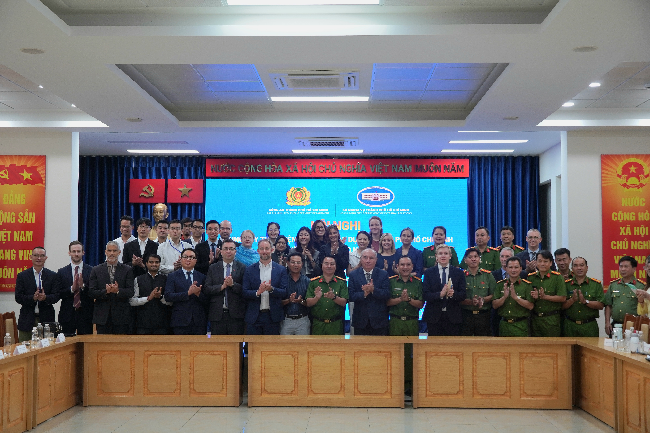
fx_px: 921
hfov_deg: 38.9
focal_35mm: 51
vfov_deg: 26.5
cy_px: 216
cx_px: 325
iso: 320
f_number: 4.5
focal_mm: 34
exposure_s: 1/60.2
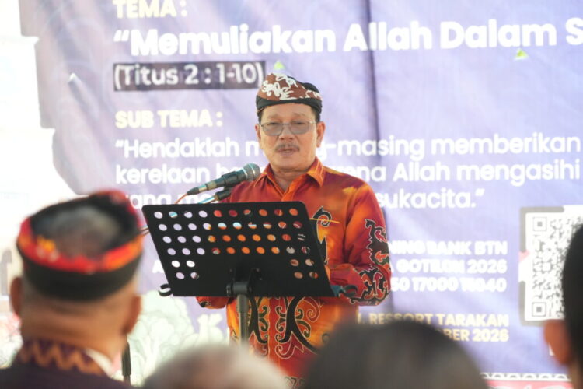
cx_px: 292
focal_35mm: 230
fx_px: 3724
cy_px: 194
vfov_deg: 6.0
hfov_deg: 9.0
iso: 6400
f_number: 7.1
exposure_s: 1/200
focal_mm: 230
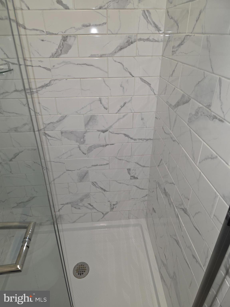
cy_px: 154
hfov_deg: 58.9
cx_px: 115
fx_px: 204
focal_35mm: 23
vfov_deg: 73.9
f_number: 1.7
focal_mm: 6.3
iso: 64
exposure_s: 1/60
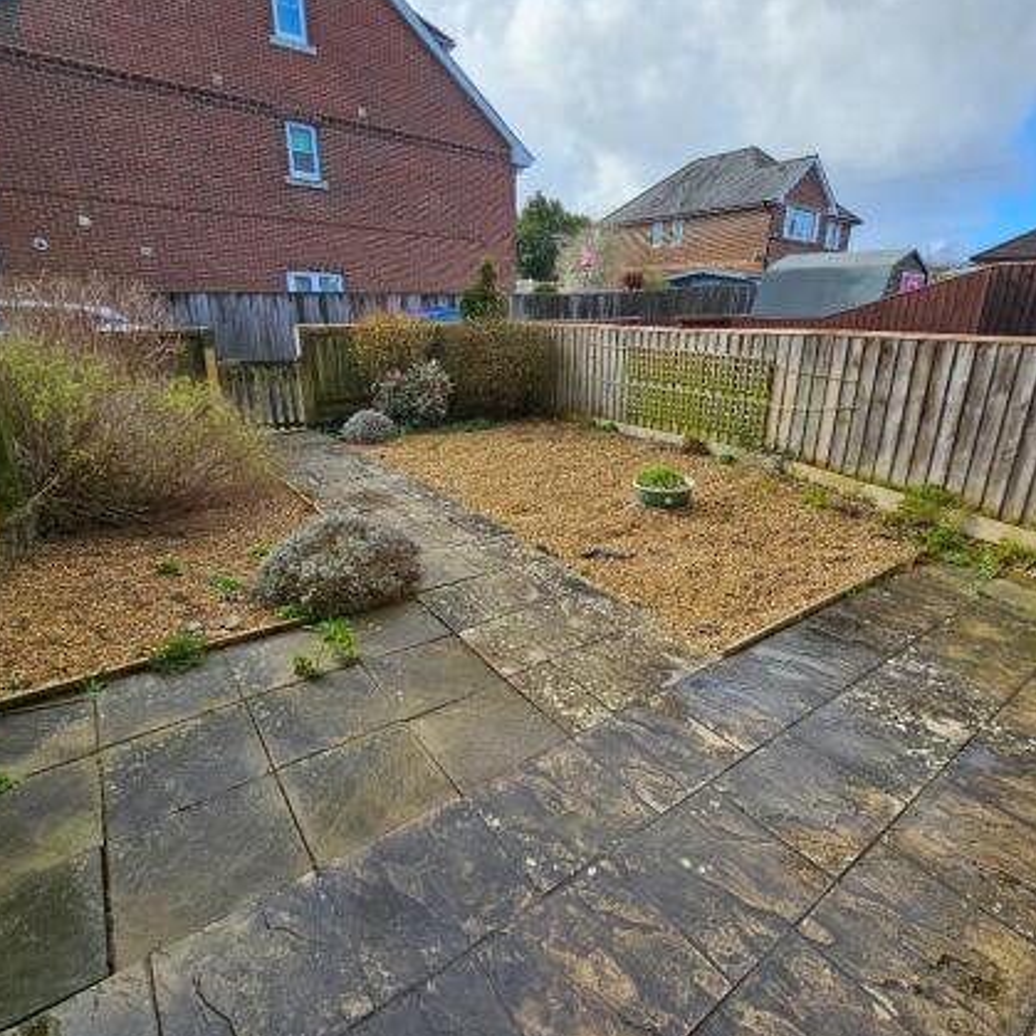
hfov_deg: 87.1
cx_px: 572
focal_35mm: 16
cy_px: 525
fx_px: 542
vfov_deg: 87.4
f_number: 2.2
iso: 50
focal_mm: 2.2
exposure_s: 1/652
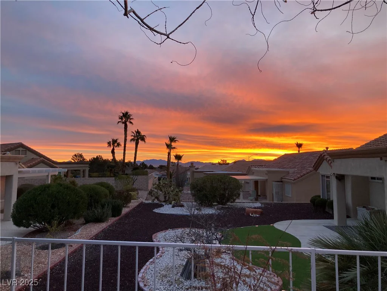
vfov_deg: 49.7
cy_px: 146
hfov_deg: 63.4
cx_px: 194
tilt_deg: +3.8
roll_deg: +0.1
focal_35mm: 28
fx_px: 313
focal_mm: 3.99
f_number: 1.8
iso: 80
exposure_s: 1/96
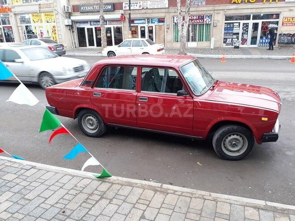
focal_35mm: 27
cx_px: 148
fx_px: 230
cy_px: 110
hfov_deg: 65.3
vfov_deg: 51.4
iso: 50
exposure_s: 1/50
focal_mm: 3.6
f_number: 1.9
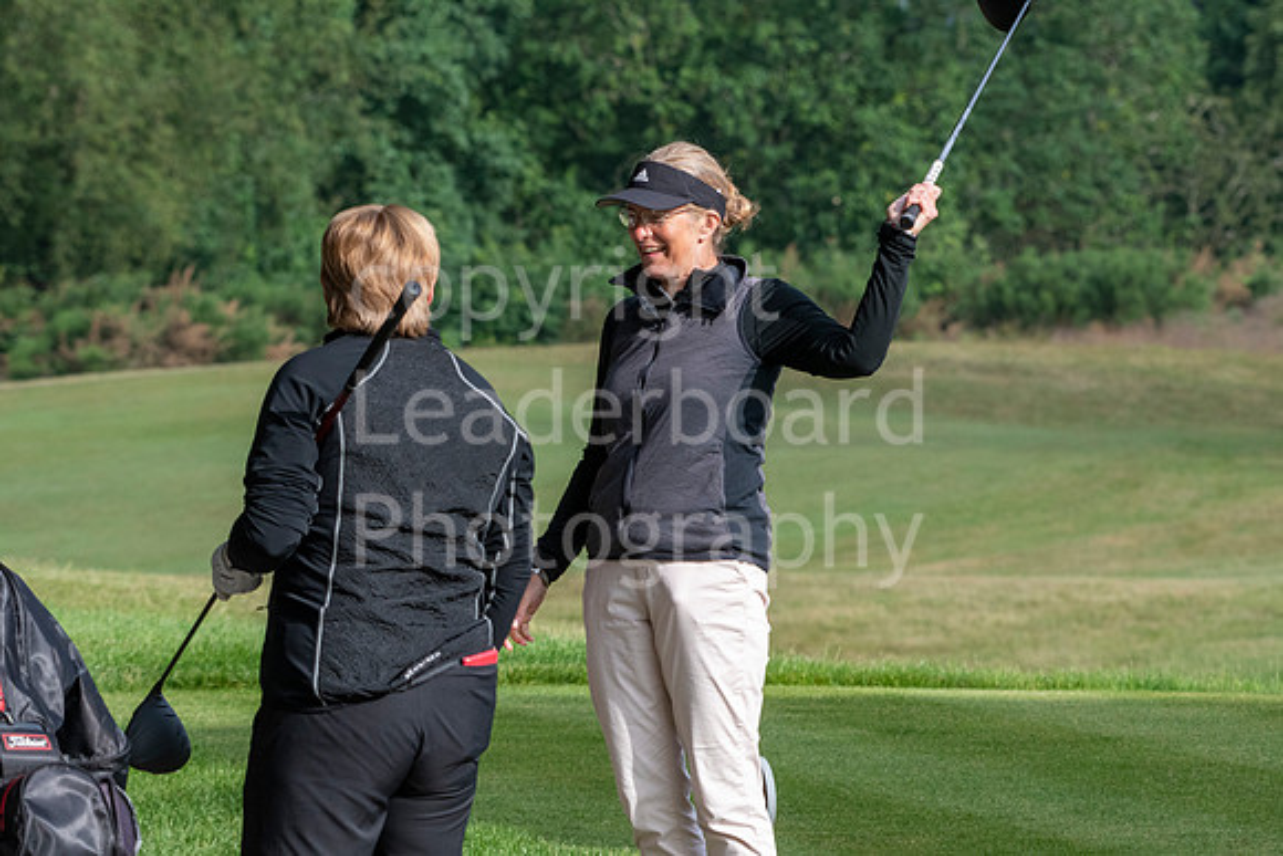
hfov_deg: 6.9
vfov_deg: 4.6
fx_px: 10694
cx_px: 642
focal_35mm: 300
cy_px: 428
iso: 1000
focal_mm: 200
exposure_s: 1/1000
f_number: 9
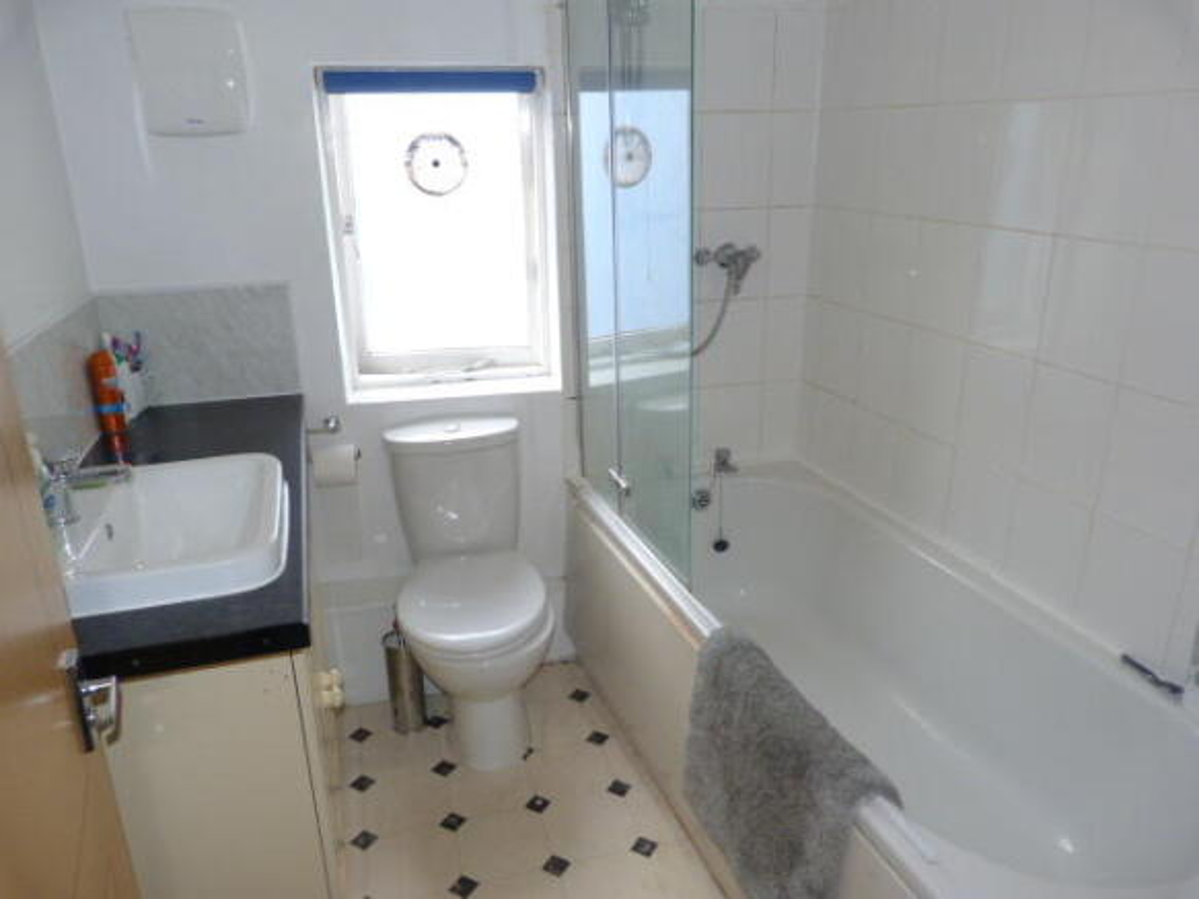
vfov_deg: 54.9
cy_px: 450
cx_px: 600
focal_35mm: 25
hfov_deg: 69.4
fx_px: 866
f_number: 2.8
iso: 125
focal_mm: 4.5
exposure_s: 1/40
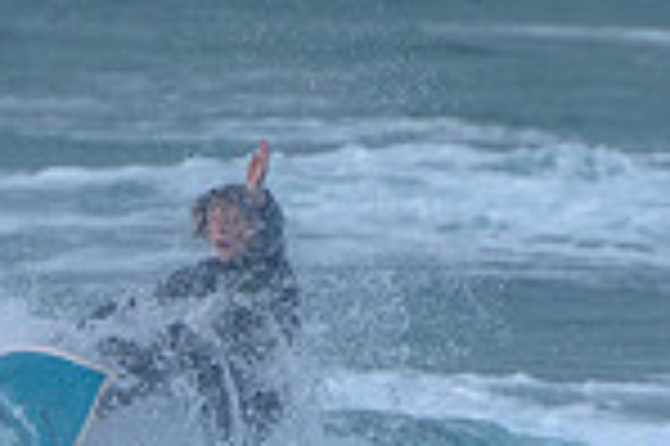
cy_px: 615
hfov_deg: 1.0
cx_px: 94
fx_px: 39932
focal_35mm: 2148
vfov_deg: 0.6
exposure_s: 1/2000
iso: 500
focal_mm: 400
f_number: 8
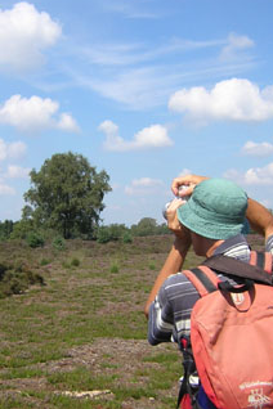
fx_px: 603
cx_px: 104
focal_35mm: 53
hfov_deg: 25.5
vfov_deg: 37.5
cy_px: 210
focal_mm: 4.7
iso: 100
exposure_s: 1/297
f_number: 5.2
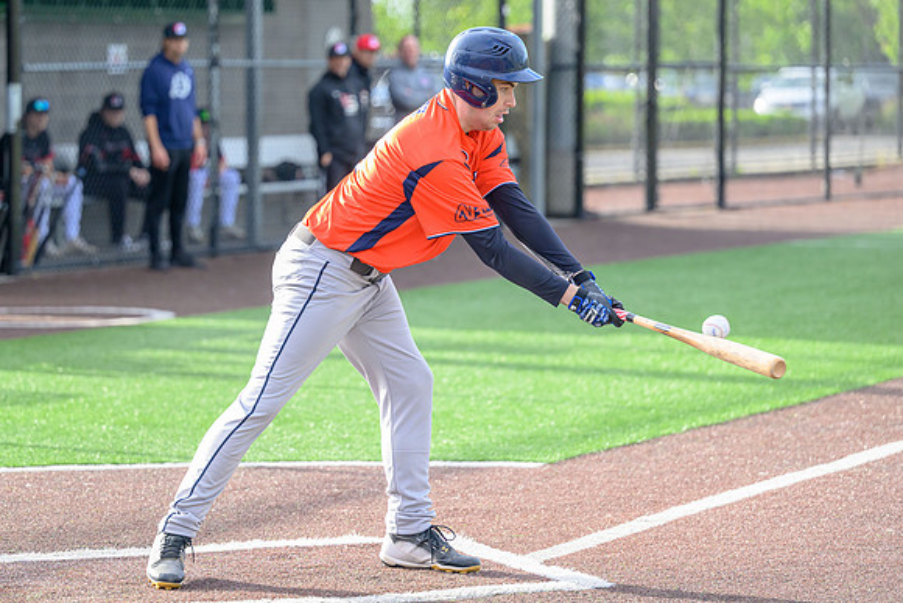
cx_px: 353
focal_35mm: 146
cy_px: 236
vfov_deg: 9.4
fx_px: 3666
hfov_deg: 14.0
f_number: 2.8
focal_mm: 120
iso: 1000
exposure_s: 1/2000
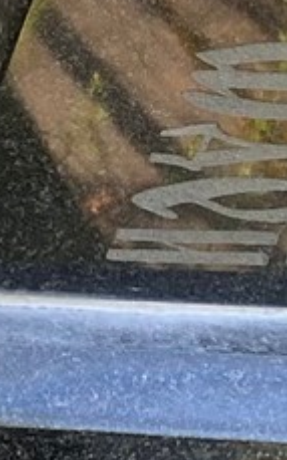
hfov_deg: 6.0
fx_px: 2166
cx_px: -959
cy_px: 10
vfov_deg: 12.0
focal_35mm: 173
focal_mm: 4.25
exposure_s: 1/122
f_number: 1.8
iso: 50
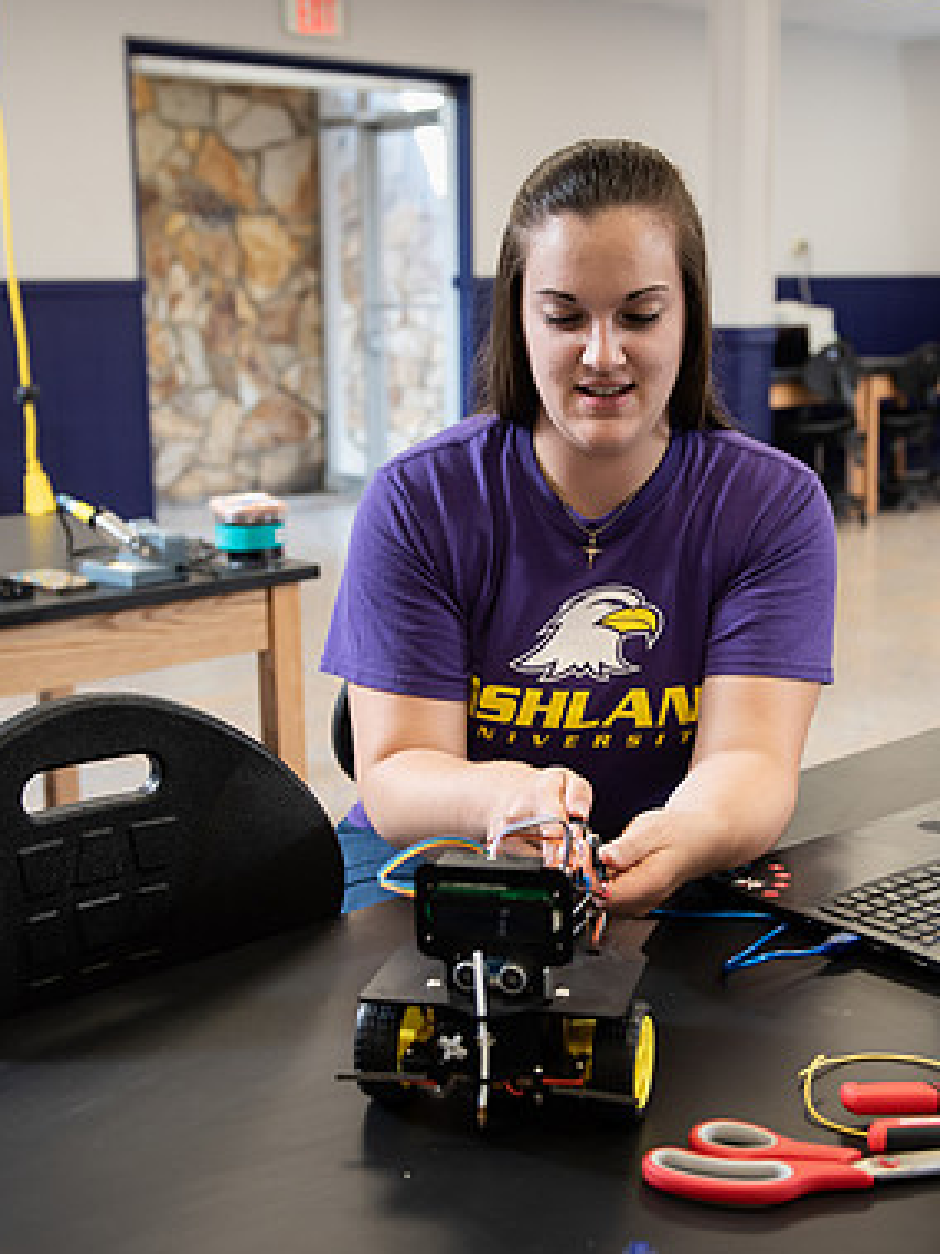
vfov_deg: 38.2
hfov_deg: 29.0
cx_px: 549
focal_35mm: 50
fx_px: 1811
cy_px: 627
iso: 800
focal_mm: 34
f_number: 3.5
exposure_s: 1/200
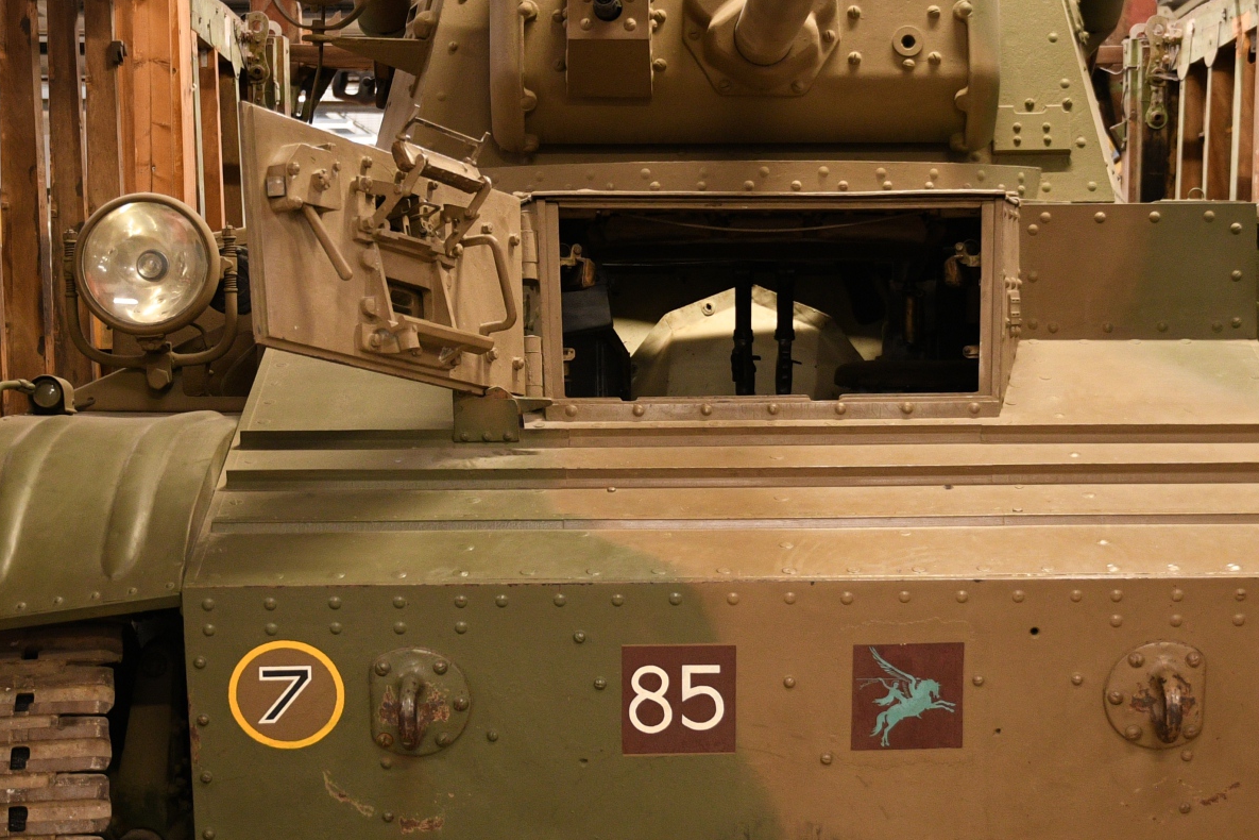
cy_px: 438
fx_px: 2833
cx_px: 737
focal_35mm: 81
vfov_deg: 16.9
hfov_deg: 25.0
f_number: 3
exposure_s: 1/25
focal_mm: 27
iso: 800
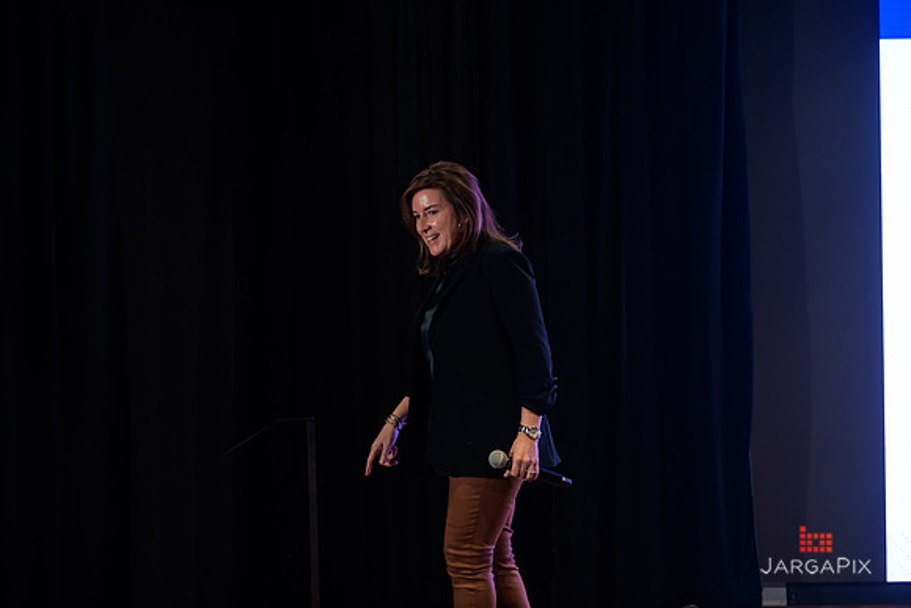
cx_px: 456
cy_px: 304
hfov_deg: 28.8
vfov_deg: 19.5
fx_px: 1772
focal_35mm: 70
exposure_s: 1/200
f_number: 3.2
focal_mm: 70
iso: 1250
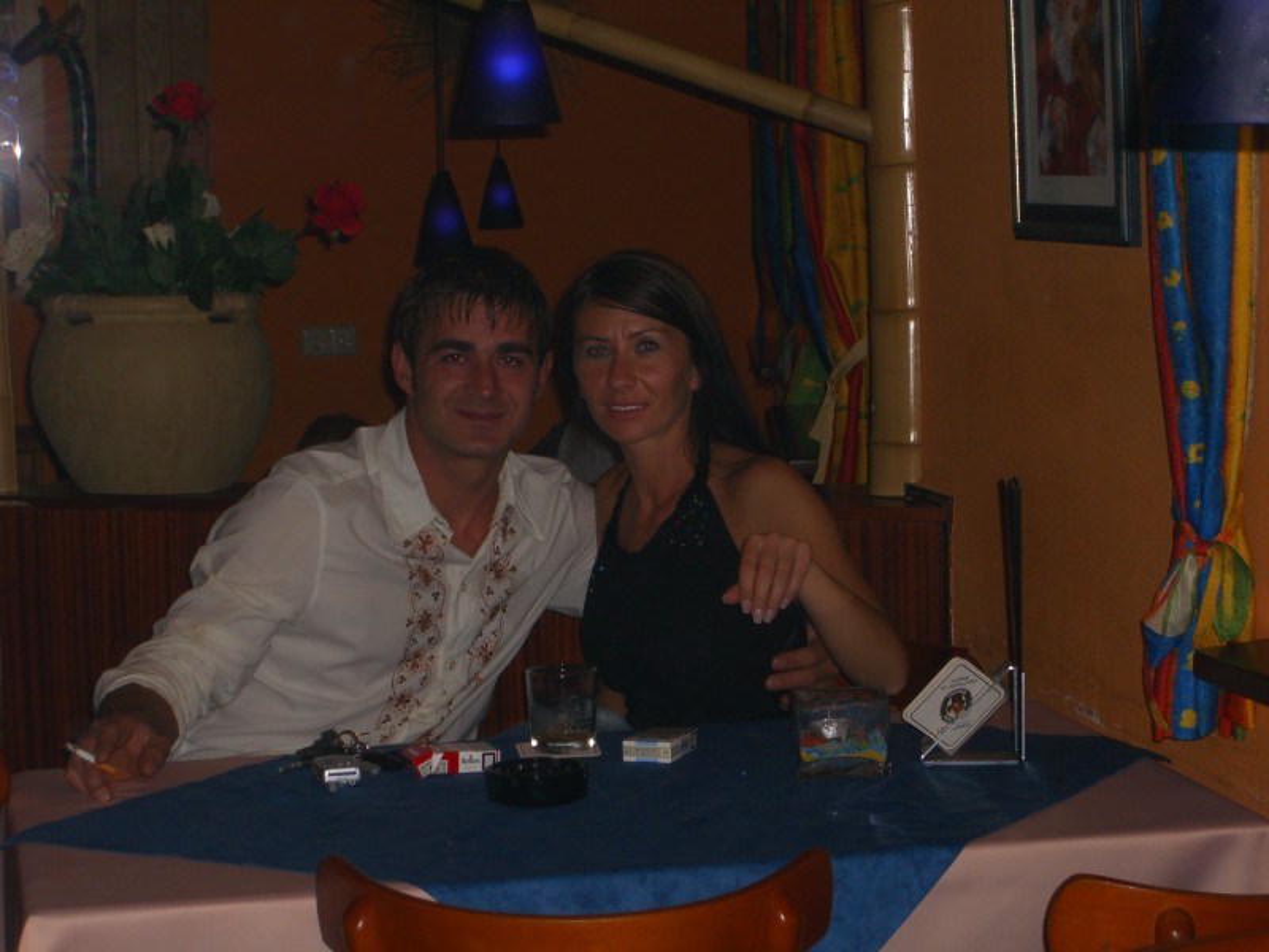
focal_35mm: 95
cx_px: 634
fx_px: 3483
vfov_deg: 15.6
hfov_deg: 20.7
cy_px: 476
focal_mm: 19.7
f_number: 4.8
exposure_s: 1/60
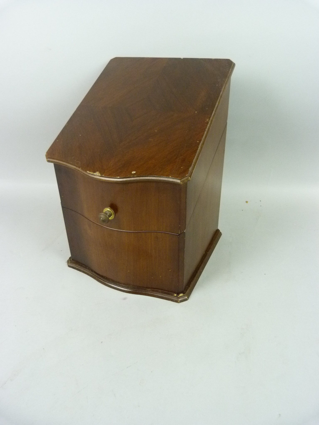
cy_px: 212
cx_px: 160
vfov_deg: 69.4
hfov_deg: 54.9
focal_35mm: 25
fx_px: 307
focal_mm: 4.5
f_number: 2.8
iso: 400
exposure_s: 1/15
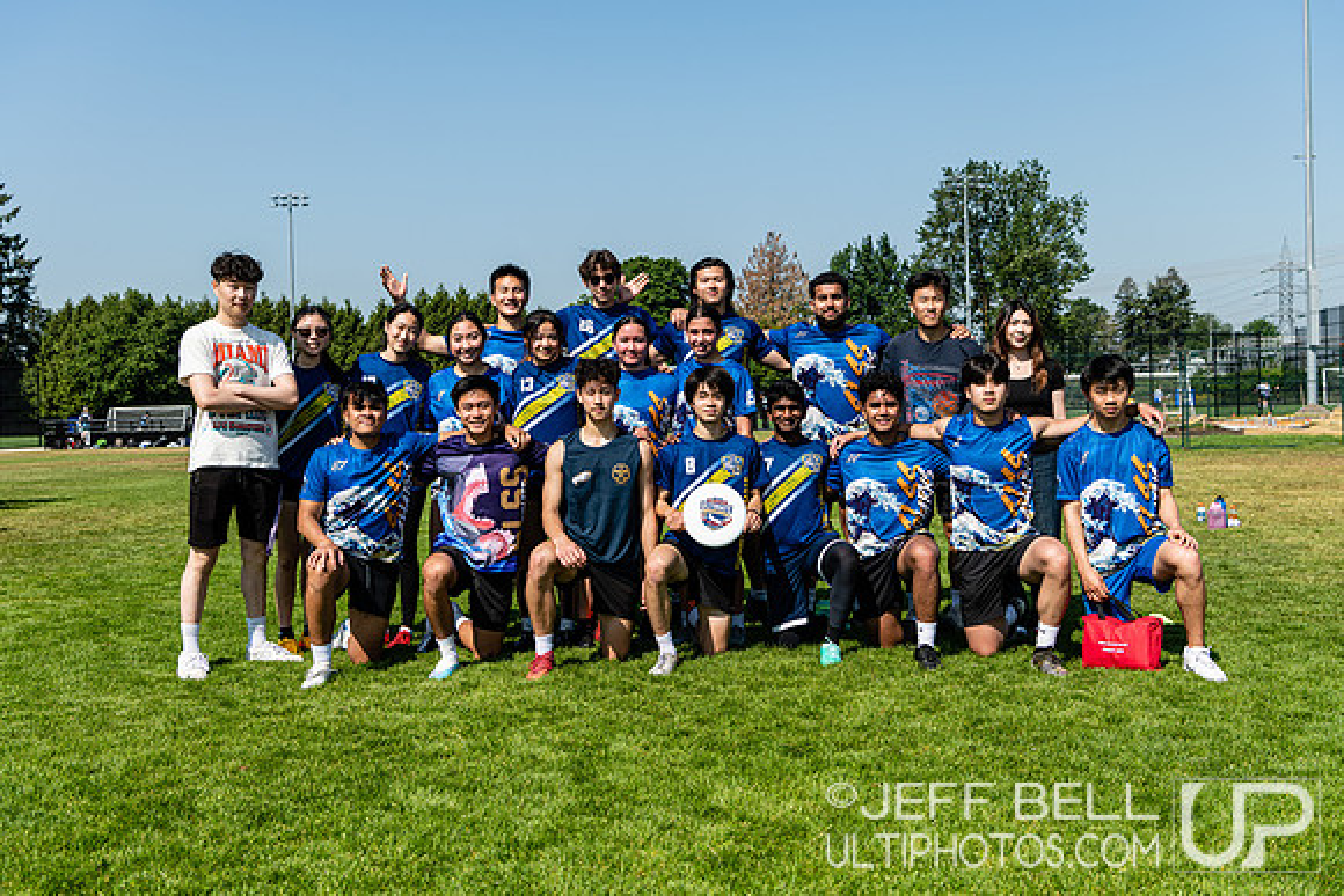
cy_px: 436
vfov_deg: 32.6
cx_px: 672
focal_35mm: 41
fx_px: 1535
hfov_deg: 47.3
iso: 72
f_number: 5.6
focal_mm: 40
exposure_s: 1/500
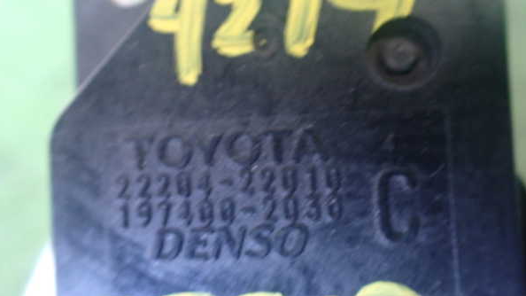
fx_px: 460
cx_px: 263
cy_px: 157
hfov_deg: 59.5
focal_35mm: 33
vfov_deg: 35.6
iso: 800
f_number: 2.3
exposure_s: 1/30
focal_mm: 5.4
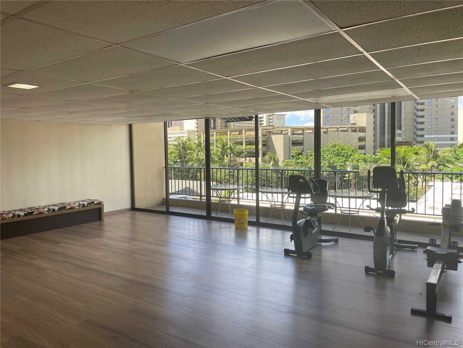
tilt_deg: -2.3
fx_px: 348
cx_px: 232
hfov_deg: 67.3
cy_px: 174
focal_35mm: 26
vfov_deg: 53.1
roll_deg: +1.4
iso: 32
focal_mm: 4.2
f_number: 1.6
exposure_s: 1/237
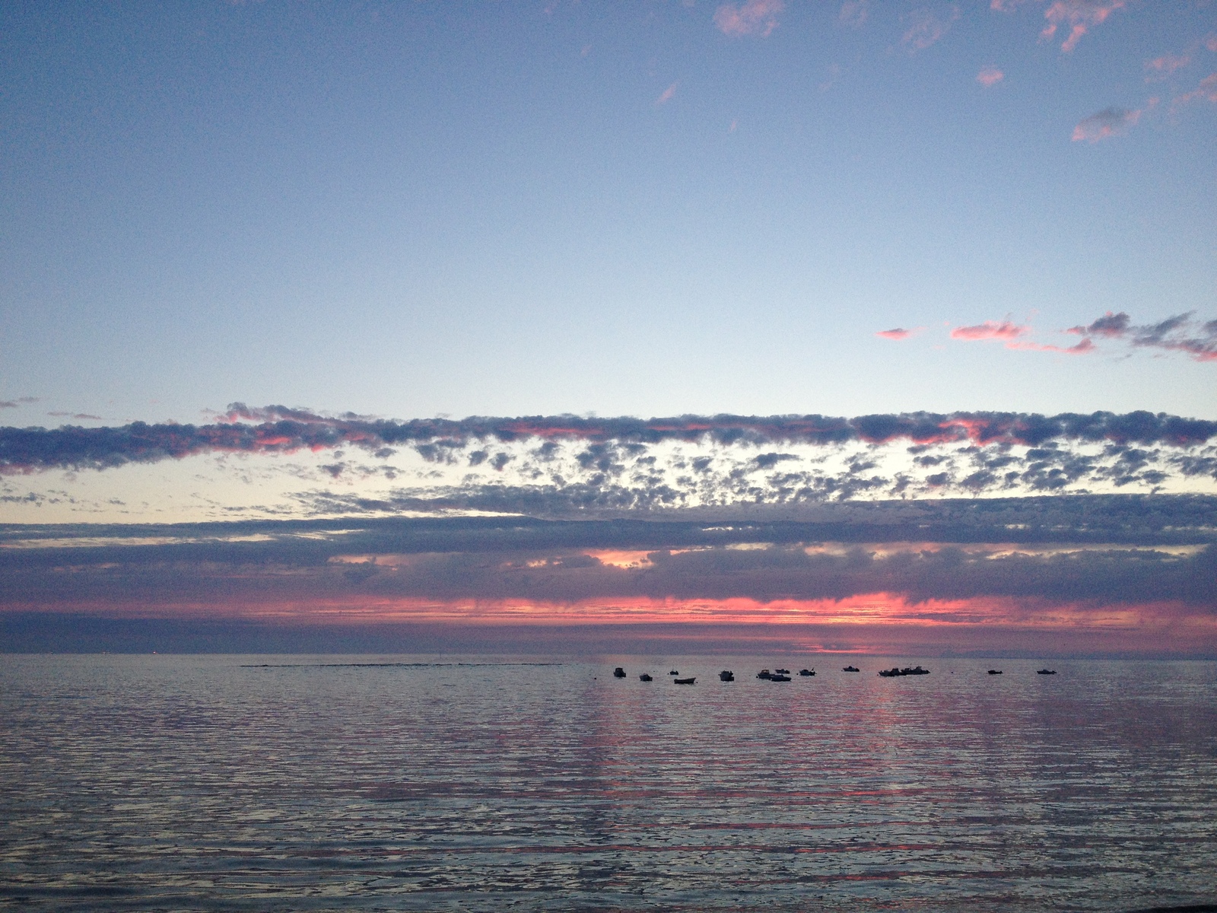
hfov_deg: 52.6
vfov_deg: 40.7
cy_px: 456
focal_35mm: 35
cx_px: 608
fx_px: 1231
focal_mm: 4.28
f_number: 2.4
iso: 80
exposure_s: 1/120
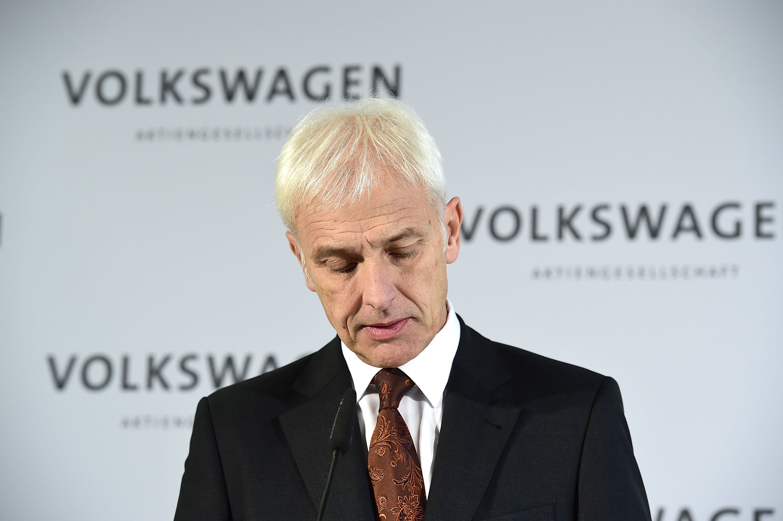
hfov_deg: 17.1
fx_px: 2609
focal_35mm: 120
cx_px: 392
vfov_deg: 11.4
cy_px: 260
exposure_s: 1/250
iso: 2000
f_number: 5
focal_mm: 120
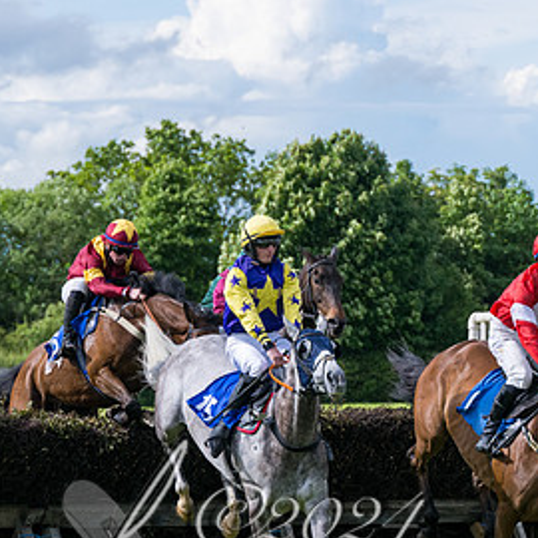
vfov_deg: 7.1
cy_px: 365
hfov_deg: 7.1
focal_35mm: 247
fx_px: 4343
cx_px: 104
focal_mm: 98
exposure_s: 1/4000
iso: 400
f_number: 4
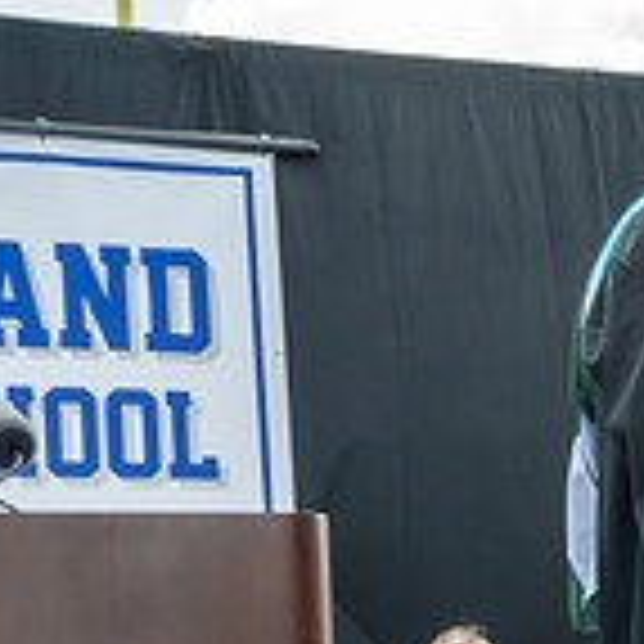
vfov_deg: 14.0
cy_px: 608
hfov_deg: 13.3
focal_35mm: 123
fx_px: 2589
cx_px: 1002
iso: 200
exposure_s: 1/200
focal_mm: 17
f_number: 7.1
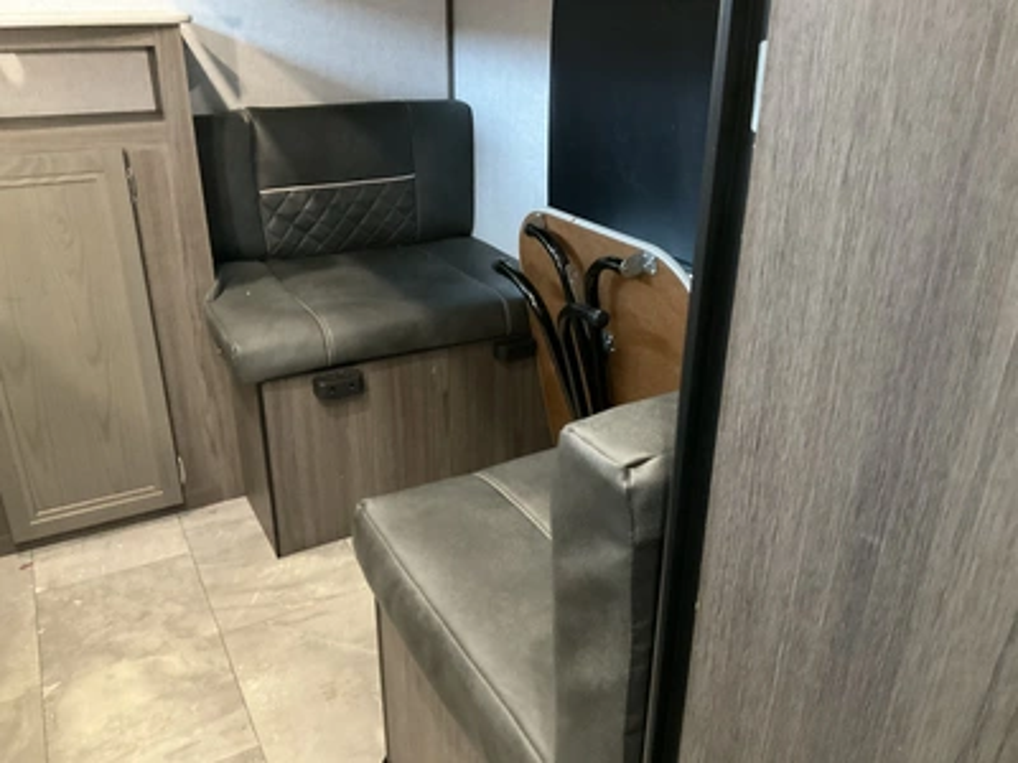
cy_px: 382
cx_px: 509
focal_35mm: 29
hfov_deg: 61.7
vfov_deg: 48.2
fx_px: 853
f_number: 1.8
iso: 500
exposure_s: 1/30
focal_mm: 3
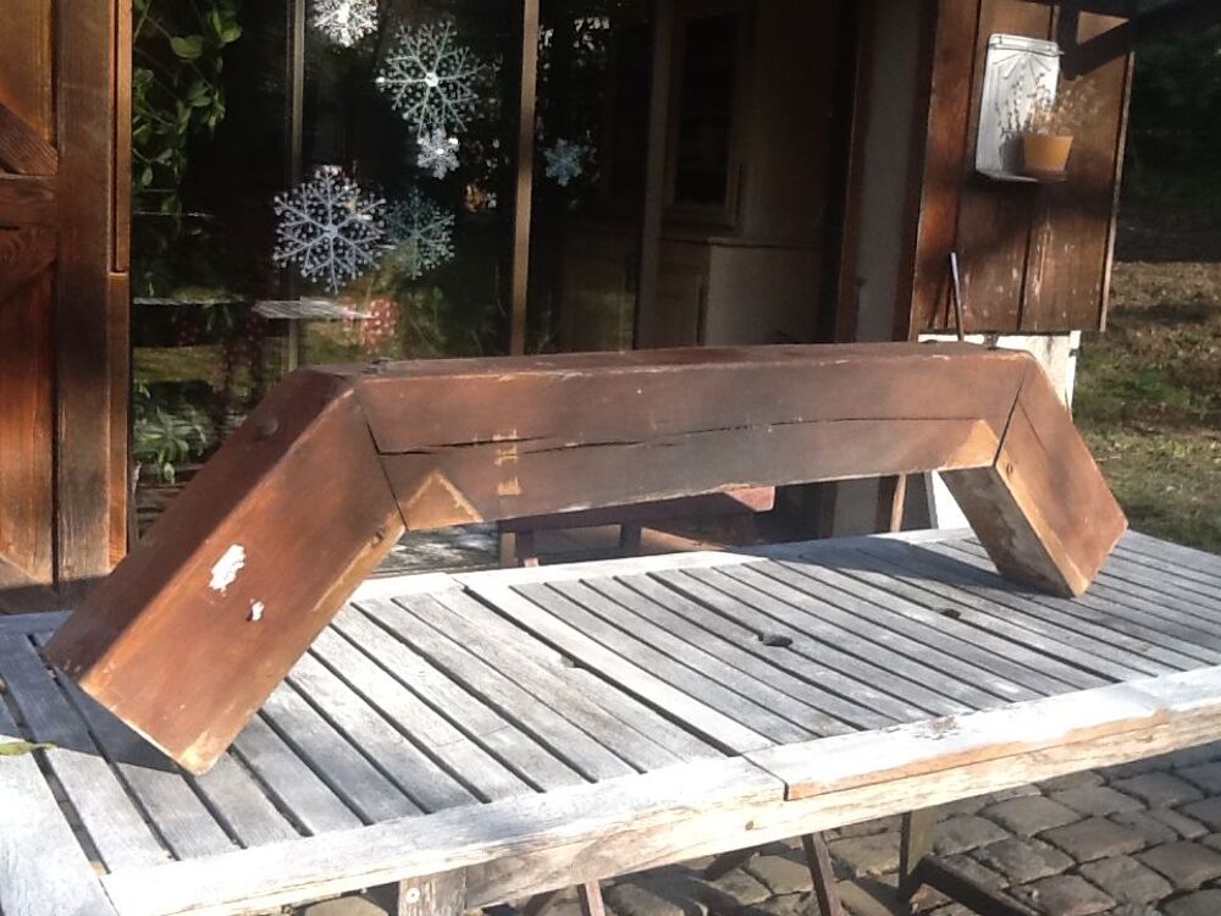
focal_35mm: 44
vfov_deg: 32.9
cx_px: 610
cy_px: 458
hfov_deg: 42.9
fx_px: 1552
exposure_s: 1/371
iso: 40
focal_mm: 2.03
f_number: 2.4
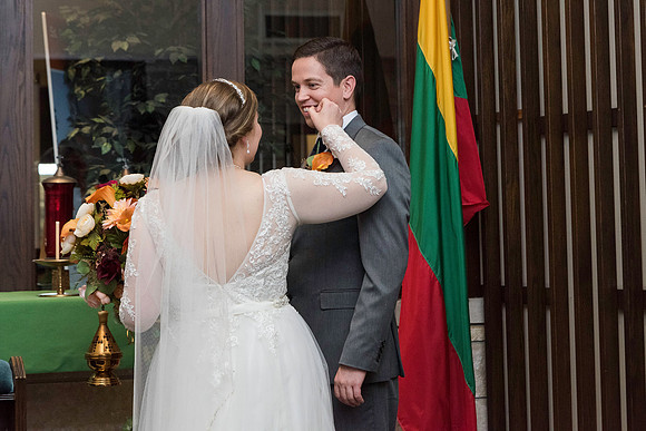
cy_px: 147
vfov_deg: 15.2
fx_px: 1610
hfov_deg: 22.7
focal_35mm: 90
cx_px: 323
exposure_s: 1/160
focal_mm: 68
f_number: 4.5
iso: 1250
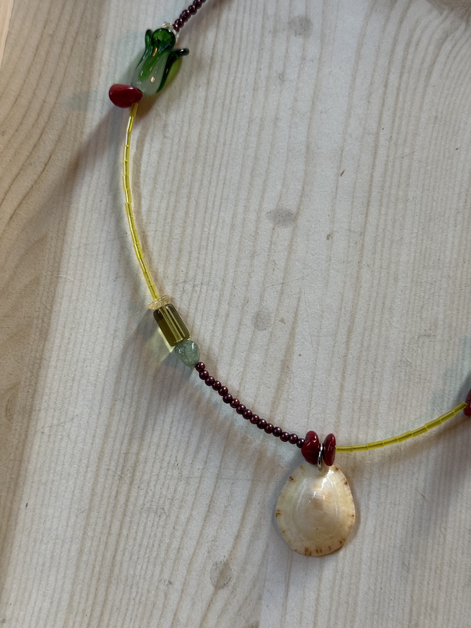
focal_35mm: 48
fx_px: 871
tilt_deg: -79.0
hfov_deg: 30.3
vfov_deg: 39.7
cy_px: 314
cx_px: 236
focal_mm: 6.76
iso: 200
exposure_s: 1/60
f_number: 1.78
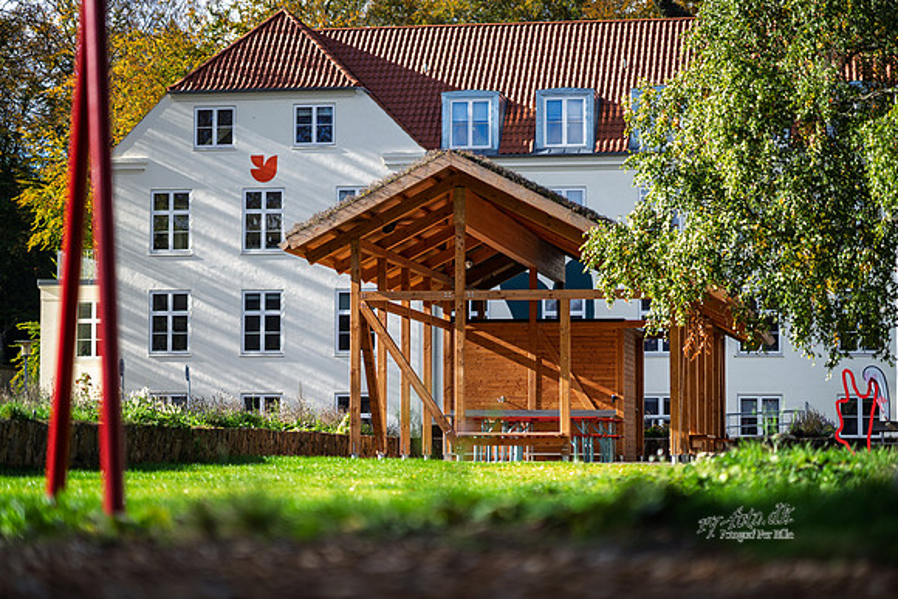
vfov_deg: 15.6
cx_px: 449
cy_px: 300
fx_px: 2192
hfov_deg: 23.1
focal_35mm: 88
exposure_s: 1/2500
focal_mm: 85
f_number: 1.4
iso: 64
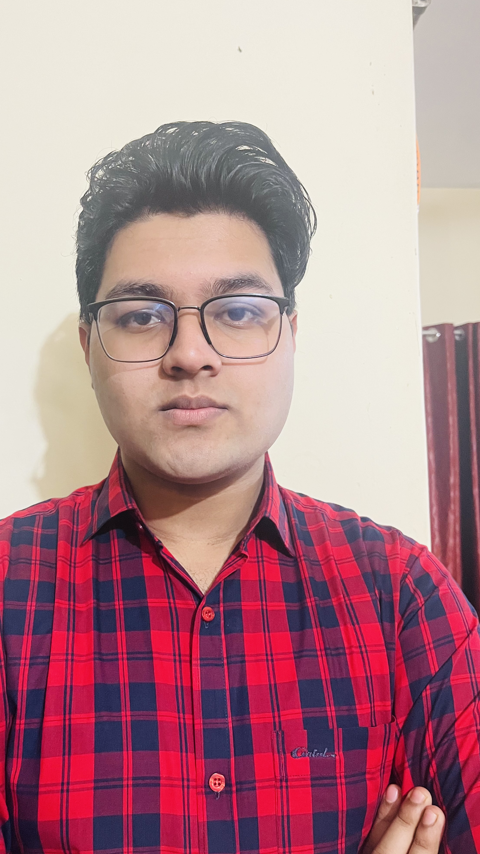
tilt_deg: +4.1
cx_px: 217
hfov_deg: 40.1
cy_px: 428
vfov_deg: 66.1
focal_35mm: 29
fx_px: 656
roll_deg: +1.1
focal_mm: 5.1
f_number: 1.6
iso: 640
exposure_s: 1/33
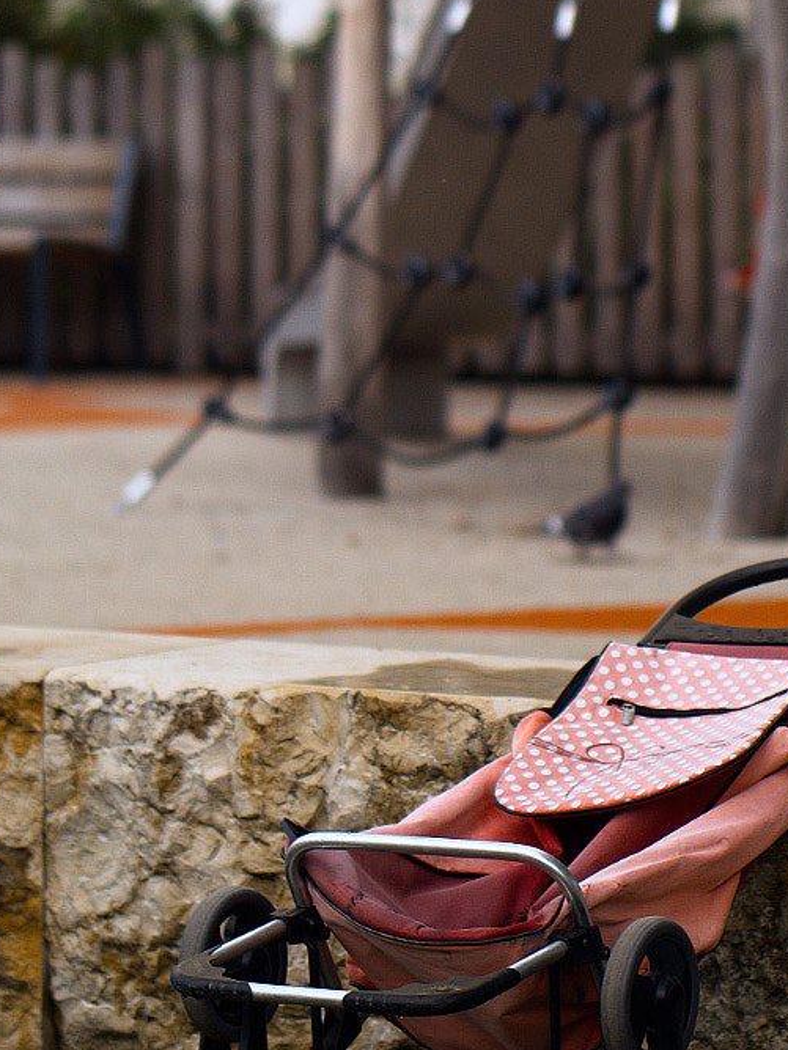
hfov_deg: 7.2
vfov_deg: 9.6
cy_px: 69
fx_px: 6253
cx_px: 545
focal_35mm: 206
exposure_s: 1/3200
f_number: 1.2
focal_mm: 43
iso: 250
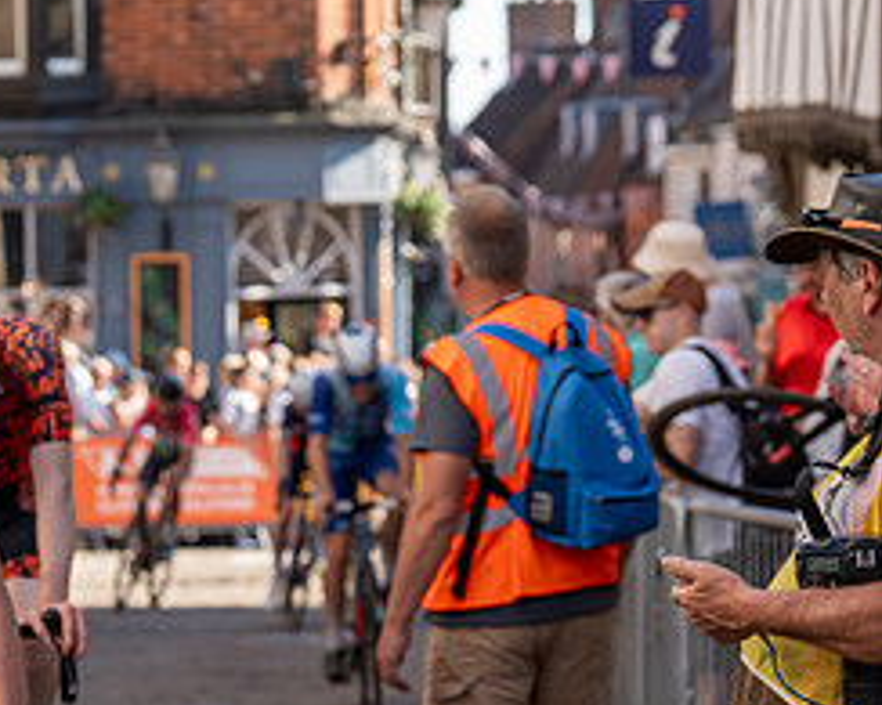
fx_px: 4071
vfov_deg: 9.9
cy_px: 468
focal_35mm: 156
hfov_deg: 12.1
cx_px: -163
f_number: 4
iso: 500
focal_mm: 70
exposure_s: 1/1000
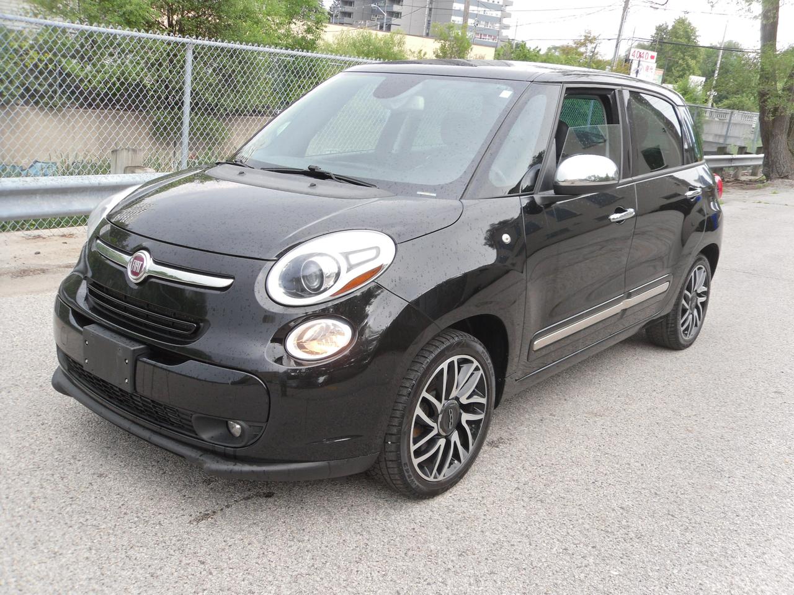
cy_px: 298
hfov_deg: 52.6
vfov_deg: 40.7
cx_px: 397
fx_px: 803
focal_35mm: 35
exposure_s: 1/98
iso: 80
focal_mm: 6.3
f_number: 3.5
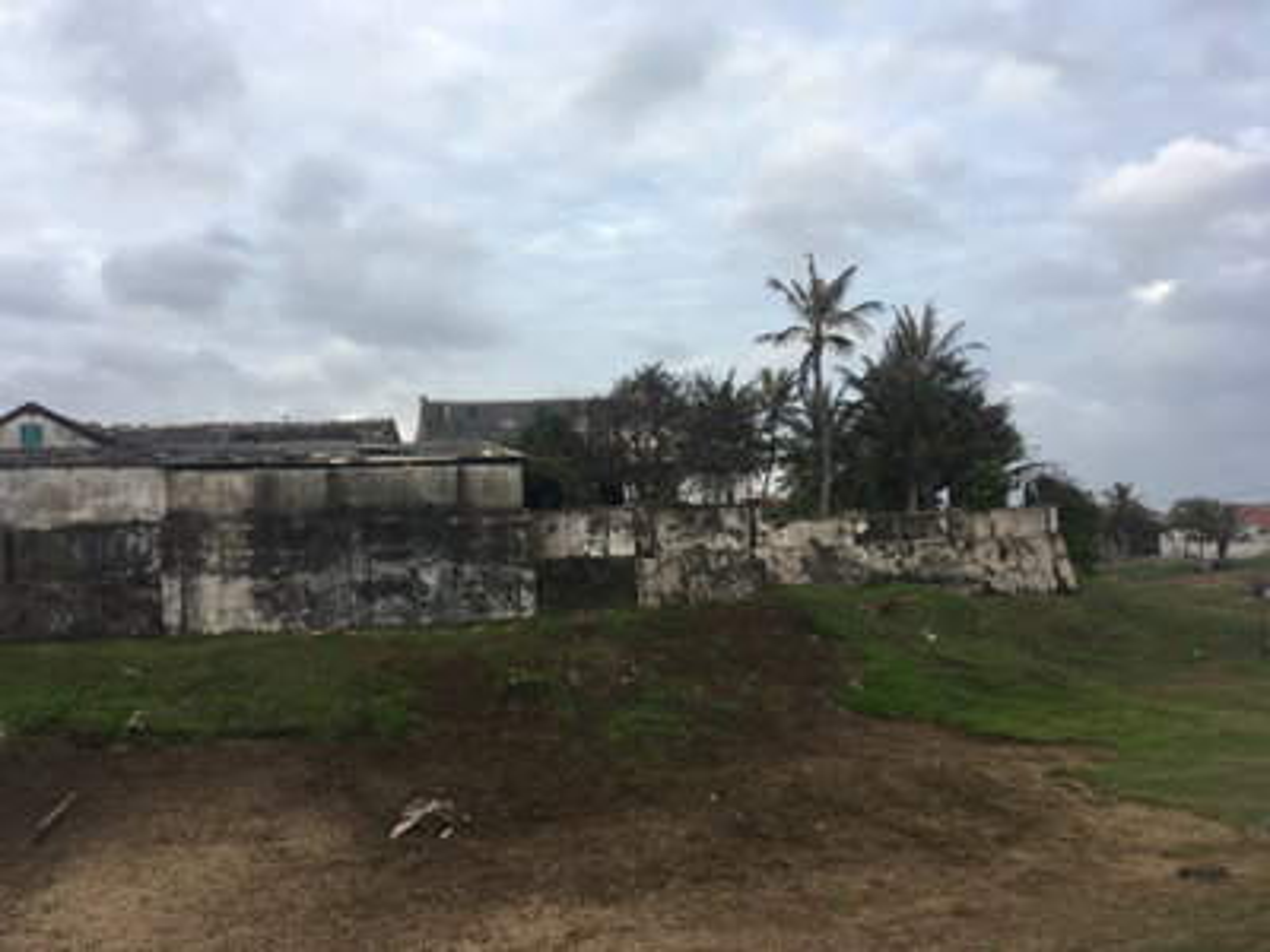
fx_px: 1064
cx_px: 635
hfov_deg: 61.7
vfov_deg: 48.2
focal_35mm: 29
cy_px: 476
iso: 25
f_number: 2.2
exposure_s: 1/273
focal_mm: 4.15
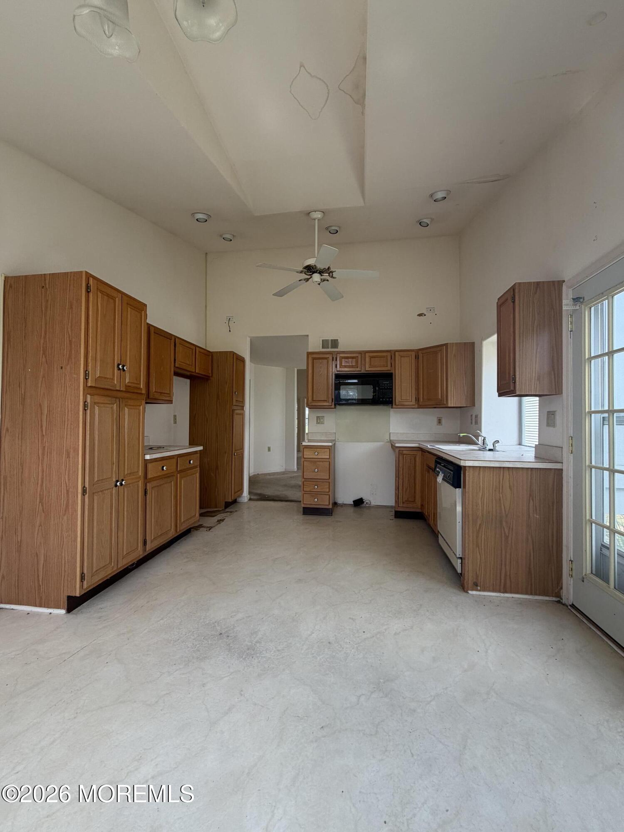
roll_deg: -0.3
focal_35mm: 14
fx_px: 336
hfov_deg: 85.7
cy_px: 416
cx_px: 312
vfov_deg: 102.1
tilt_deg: +1.3
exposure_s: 1/133
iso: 40
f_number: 2.2
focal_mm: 2.22
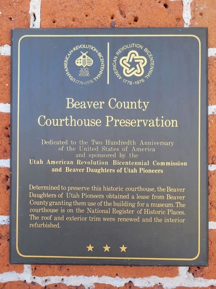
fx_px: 216
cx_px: 108
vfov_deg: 67.3
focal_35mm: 26
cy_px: 144
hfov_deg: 53.1
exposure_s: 1/187
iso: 40
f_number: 1.8
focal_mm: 5.4
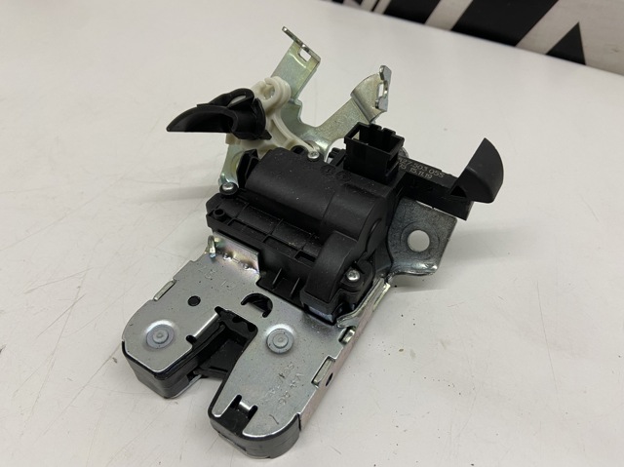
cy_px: 234
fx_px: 468
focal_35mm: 26
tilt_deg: -50.0
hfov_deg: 67.3
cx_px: 312
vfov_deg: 53.0
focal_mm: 4.25
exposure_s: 1/60
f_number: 1.8
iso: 80
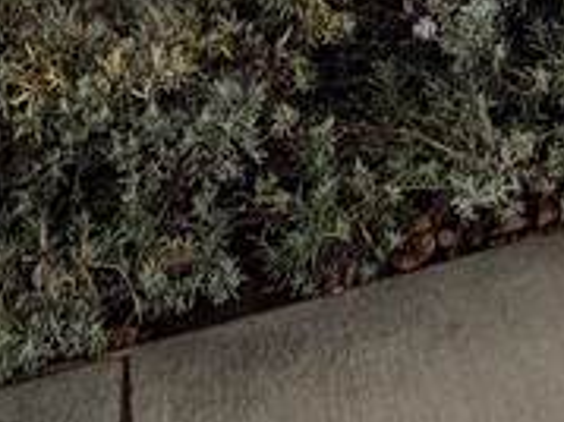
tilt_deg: -0.8
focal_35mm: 80
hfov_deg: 23.8
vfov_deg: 12.6
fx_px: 1303
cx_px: 495
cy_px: -683
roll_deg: +0.8
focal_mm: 2.22
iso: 50
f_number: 2.2
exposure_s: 1/502
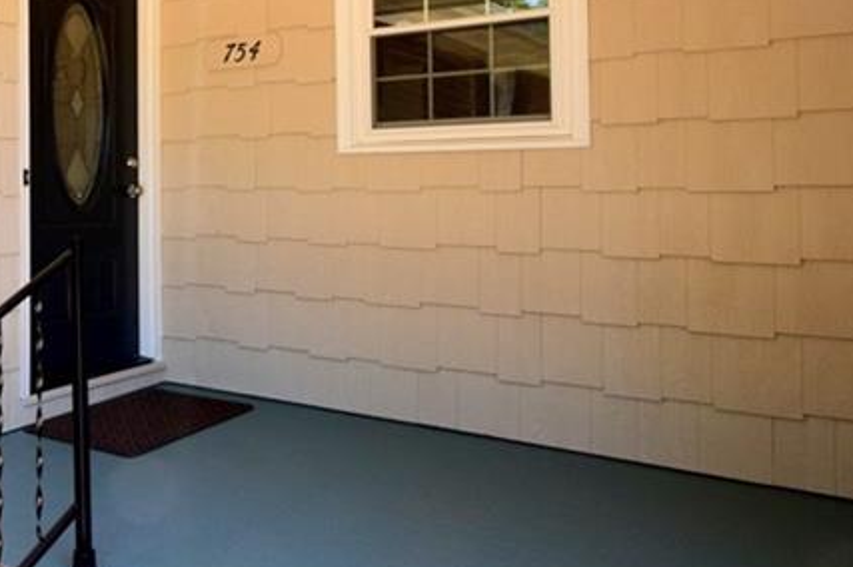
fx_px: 852
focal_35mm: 36
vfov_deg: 36.2
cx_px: 132
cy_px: 160
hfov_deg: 49.0
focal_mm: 10
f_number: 9
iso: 640
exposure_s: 1/125
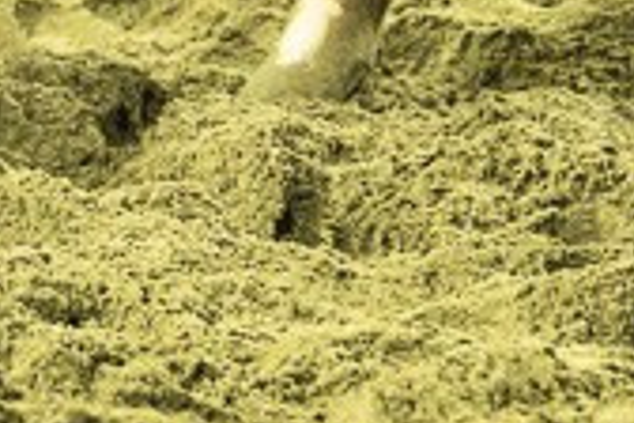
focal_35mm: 1108
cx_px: -125
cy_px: -1010
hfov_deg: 1.9
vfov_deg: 1.2
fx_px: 19512
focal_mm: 145
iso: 1600
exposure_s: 1/320
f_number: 3.2
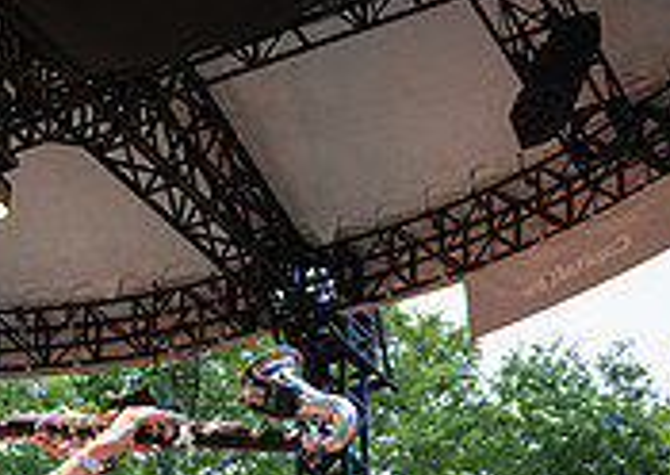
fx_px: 1727
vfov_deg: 14.4
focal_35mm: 91
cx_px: 107
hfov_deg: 21.6
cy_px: 753
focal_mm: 26
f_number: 4
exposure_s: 1/200
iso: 2000
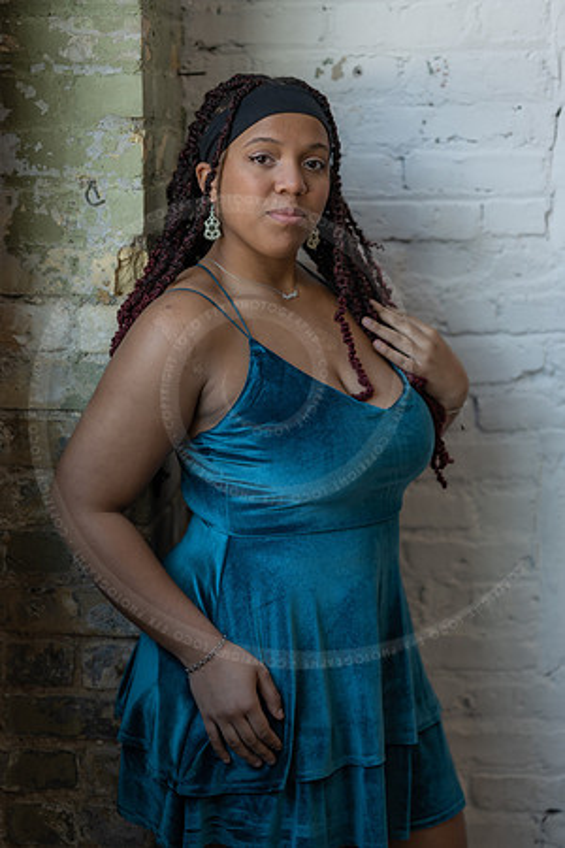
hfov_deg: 16.1
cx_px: 282
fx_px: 2001
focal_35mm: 85
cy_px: 424
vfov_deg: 23.9
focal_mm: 85
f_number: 1.8
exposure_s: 1/200
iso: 320
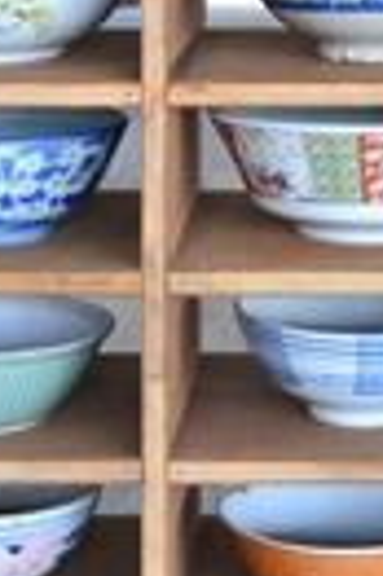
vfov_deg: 11.5
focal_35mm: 165
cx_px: 352
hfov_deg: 8.3
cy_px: -470
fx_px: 2640
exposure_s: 1/15
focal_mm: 30
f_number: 6.3
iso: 450
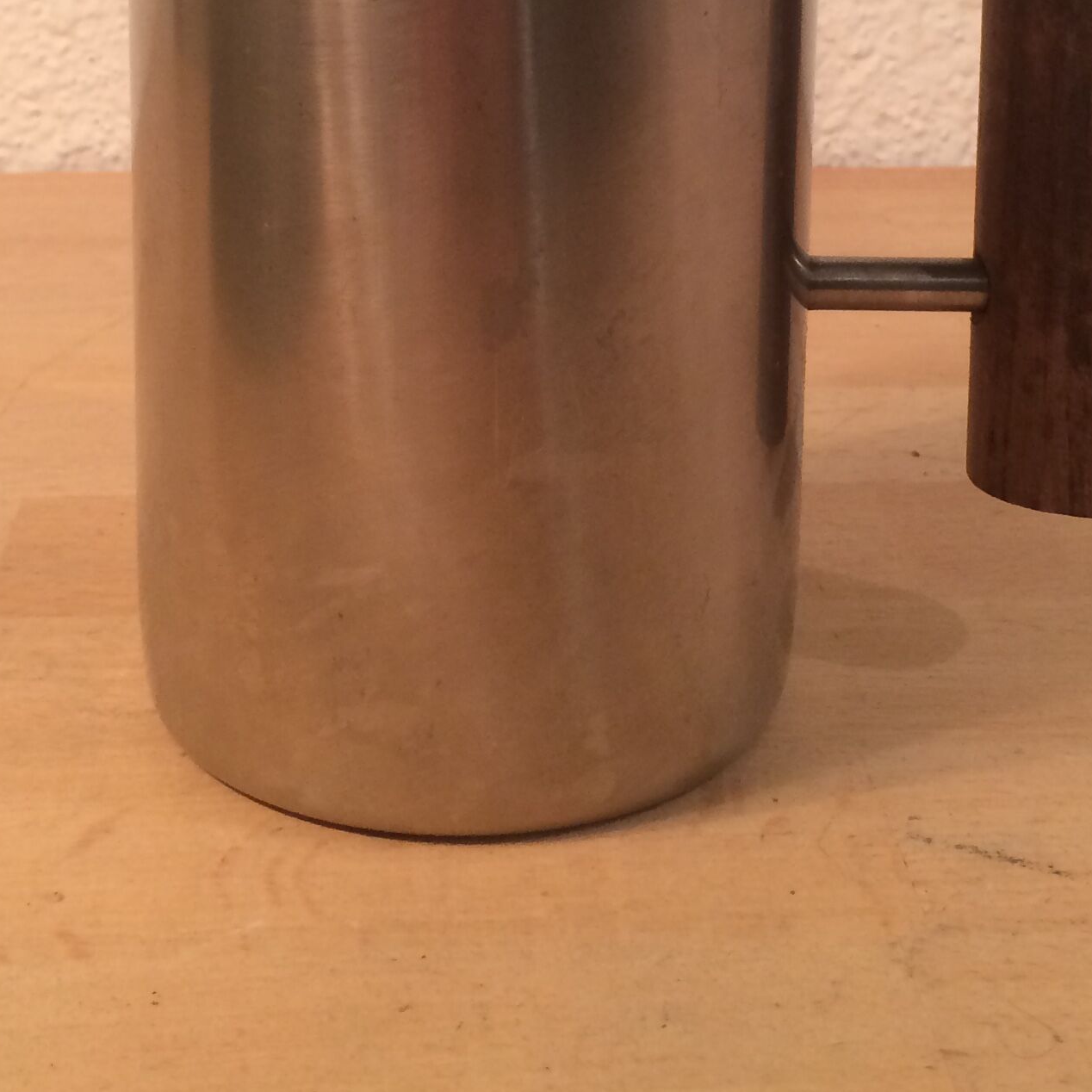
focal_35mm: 66
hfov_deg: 26.1
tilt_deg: -11.7
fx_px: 2356
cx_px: 574
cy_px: -42
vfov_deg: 24.7
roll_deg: +0.3
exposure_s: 1/33
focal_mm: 4.15
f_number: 2.2
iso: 64
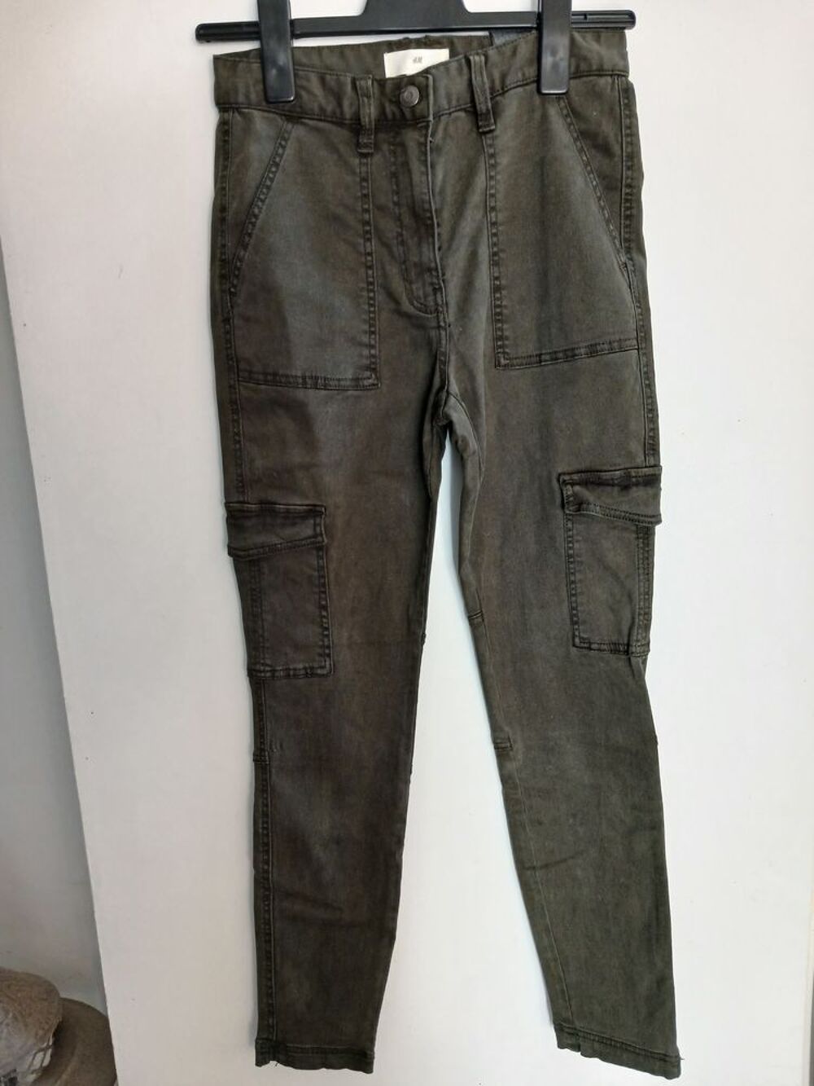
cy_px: 543
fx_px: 846
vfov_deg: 65.3
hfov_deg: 51.4
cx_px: 407
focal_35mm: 27
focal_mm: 3.98
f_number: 1.8
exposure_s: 1/50
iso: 200
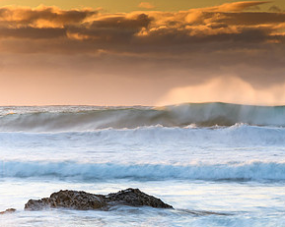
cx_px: 269
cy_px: 171
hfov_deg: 10.4
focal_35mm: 184
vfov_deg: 8.4
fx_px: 1551
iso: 64
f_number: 10
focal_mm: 65
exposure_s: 1/1.67
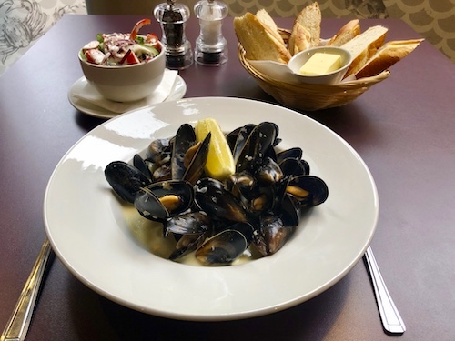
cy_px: 170
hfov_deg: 63.4
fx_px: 368
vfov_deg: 49.7
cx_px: 228
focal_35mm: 28
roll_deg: -1.5
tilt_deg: -38.6
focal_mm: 3.99
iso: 32
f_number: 1.8
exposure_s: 1/33
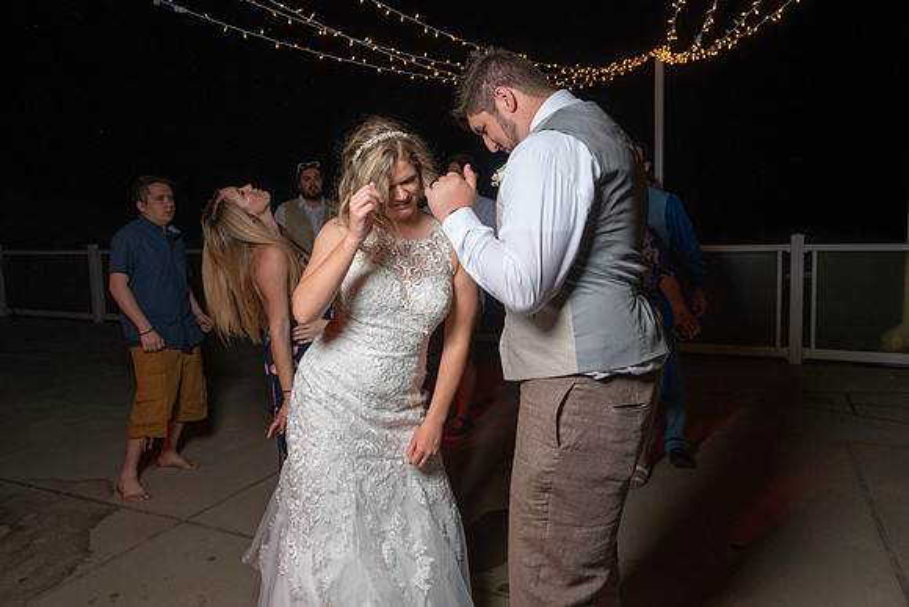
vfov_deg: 49.7
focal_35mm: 26
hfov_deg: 69.6
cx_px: 454
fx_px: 654
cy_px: 278
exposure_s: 1/250
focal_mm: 22
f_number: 5.6
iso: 2000
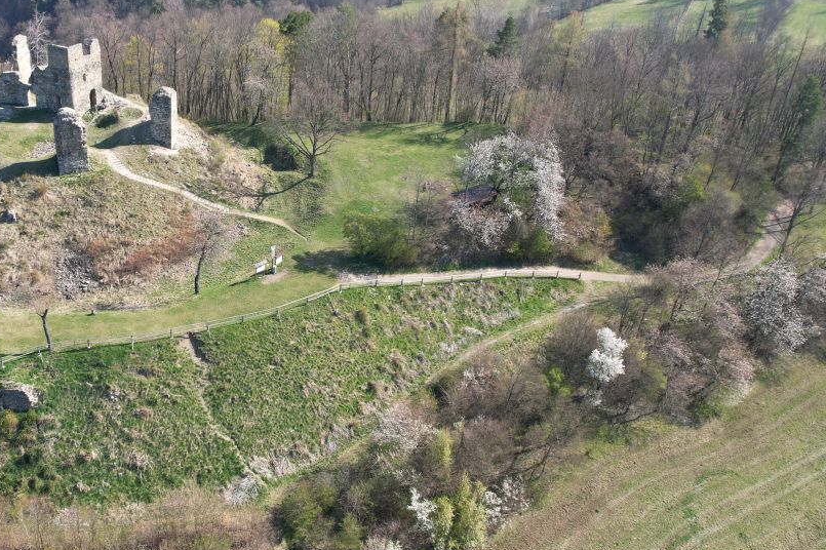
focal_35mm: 35
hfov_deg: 52.3
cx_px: 219
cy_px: 252
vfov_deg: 37.8
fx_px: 803
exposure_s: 1/640
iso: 110
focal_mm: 8.38
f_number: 2.8
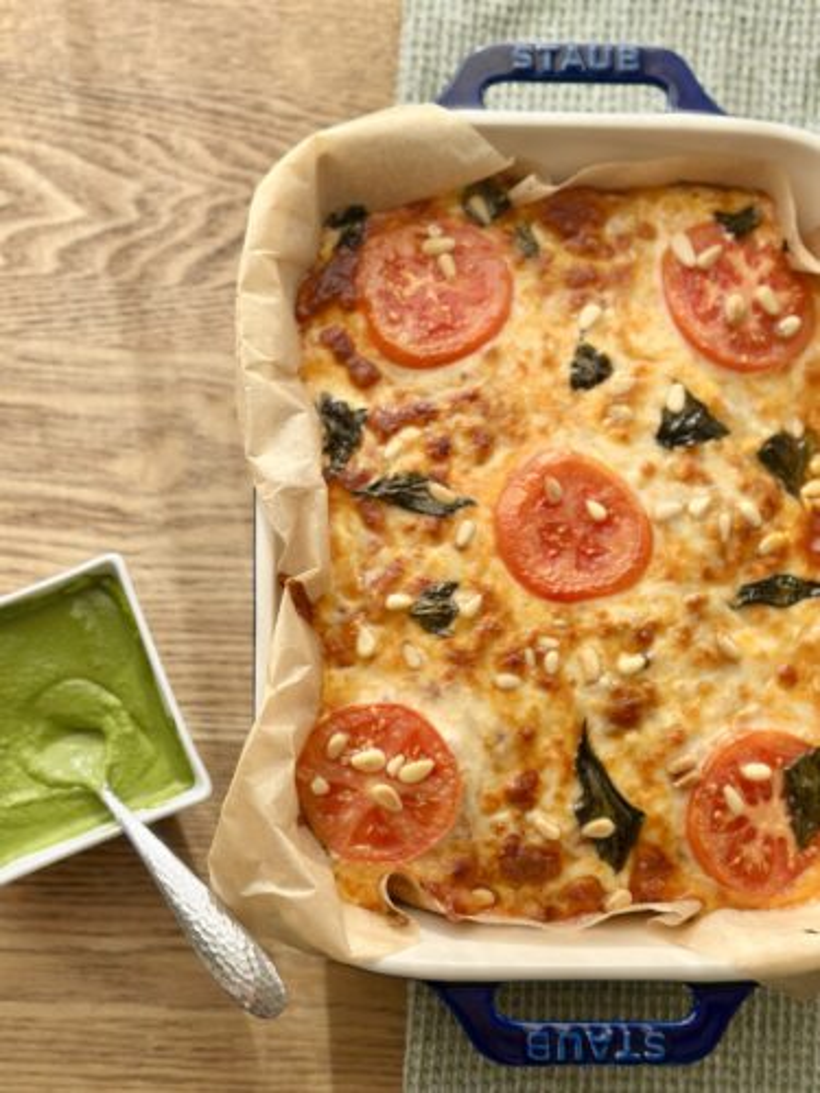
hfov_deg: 30.3
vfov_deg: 39.7
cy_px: 546
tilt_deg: -83.3
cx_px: 410
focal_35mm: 48
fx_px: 1516
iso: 80
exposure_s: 1/935
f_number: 1.78
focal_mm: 6.86
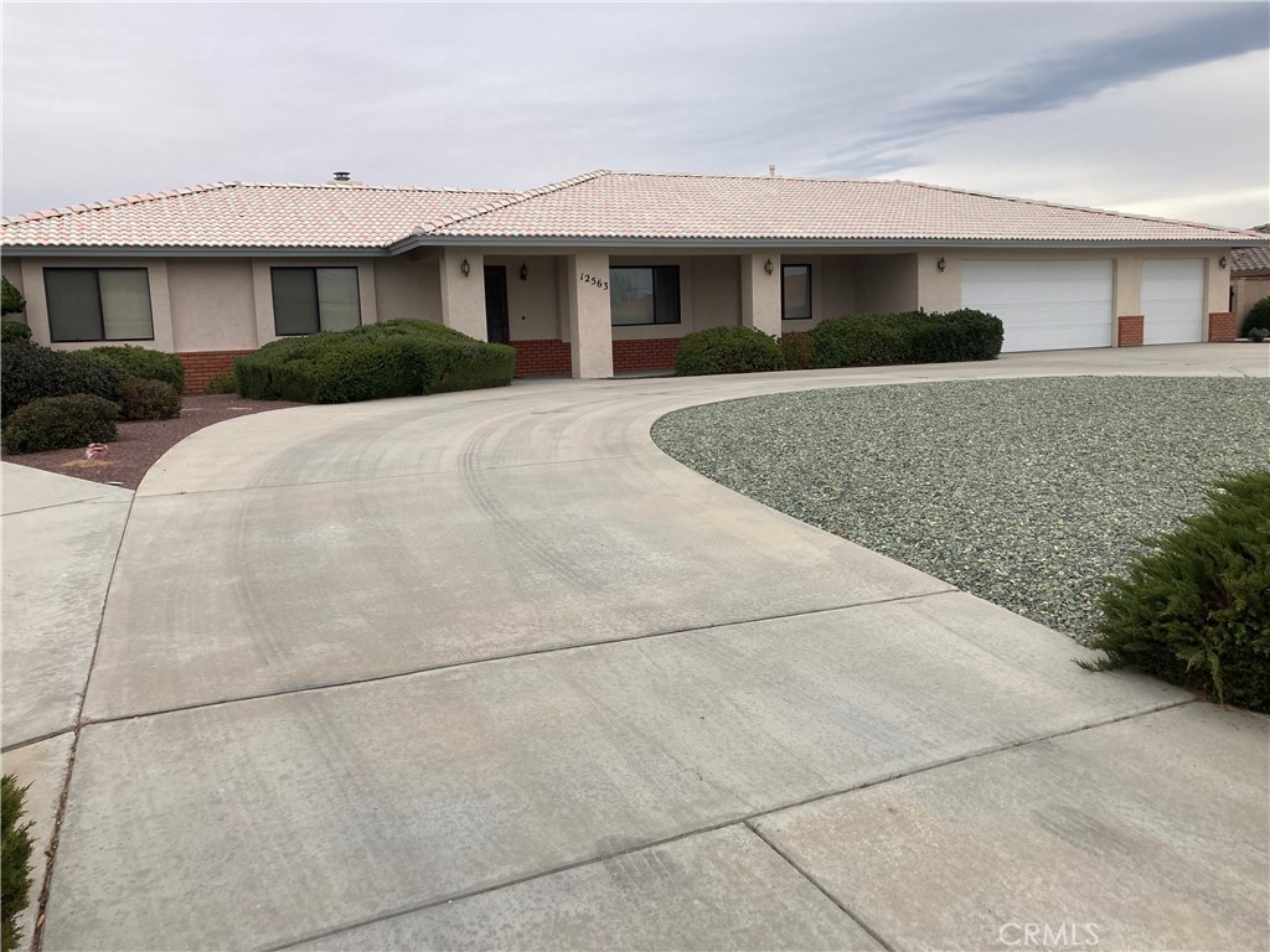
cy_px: 476
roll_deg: +1.4
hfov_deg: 63.4
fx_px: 1027
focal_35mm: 28
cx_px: 635
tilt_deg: -6.4
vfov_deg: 49.7
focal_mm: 3.99
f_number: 1.8
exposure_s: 1/941
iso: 20
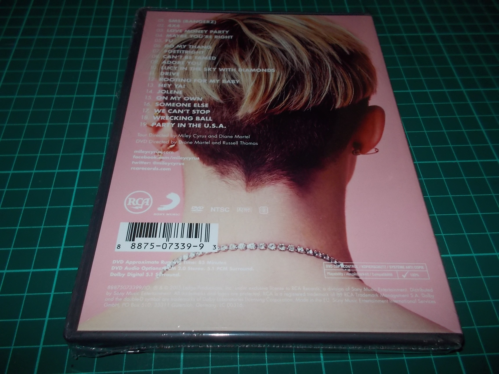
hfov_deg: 61.7
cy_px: 187
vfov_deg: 48.2
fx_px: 418
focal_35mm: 29
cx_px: 250
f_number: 3.3
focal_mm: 4.1
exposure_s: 1/30
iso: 200
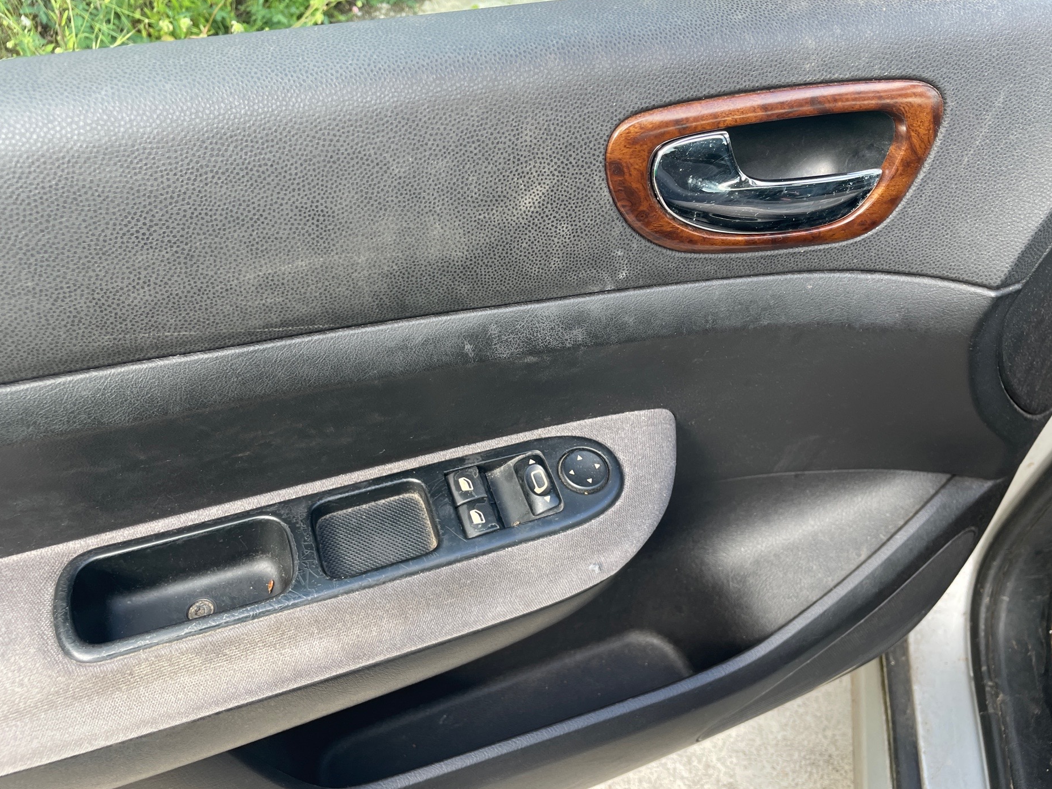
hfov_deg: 65.3
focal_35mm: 27
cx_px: 522
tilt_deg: -55.3
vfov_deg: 51.4
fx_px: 821
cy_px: 386
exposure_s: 1/121
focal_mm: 4.2
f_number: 1.6
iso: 32
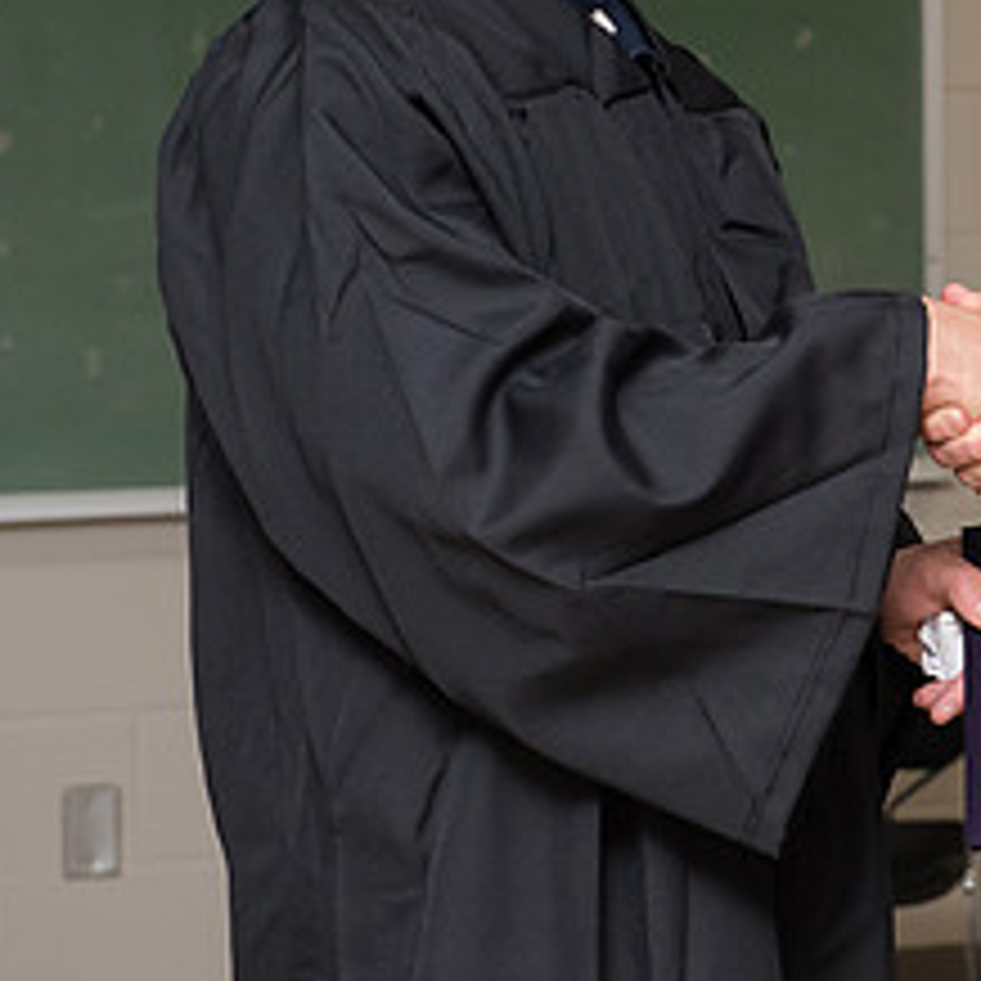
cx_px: 1107
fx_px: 5066
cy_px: 182
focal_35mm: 158
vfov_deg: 11.0
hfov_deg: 10.9
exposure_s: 1/200
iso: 1600
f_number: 6.3
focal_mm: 70
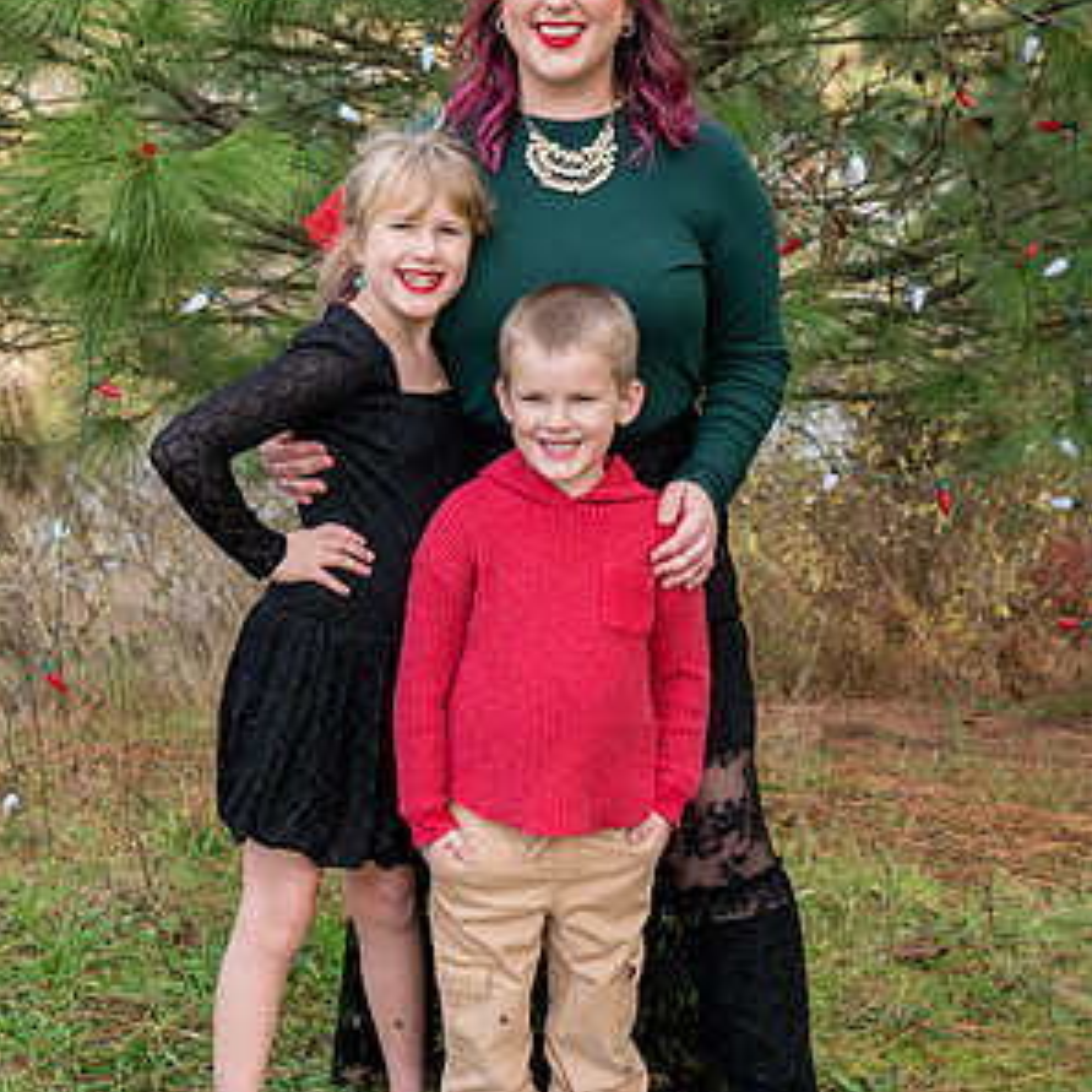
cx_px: 544
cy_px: 507
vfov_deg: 25.7
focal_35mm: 67
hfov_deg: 25.7
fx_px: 2391
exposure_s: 1/320
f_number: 5
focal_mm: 35
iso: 400
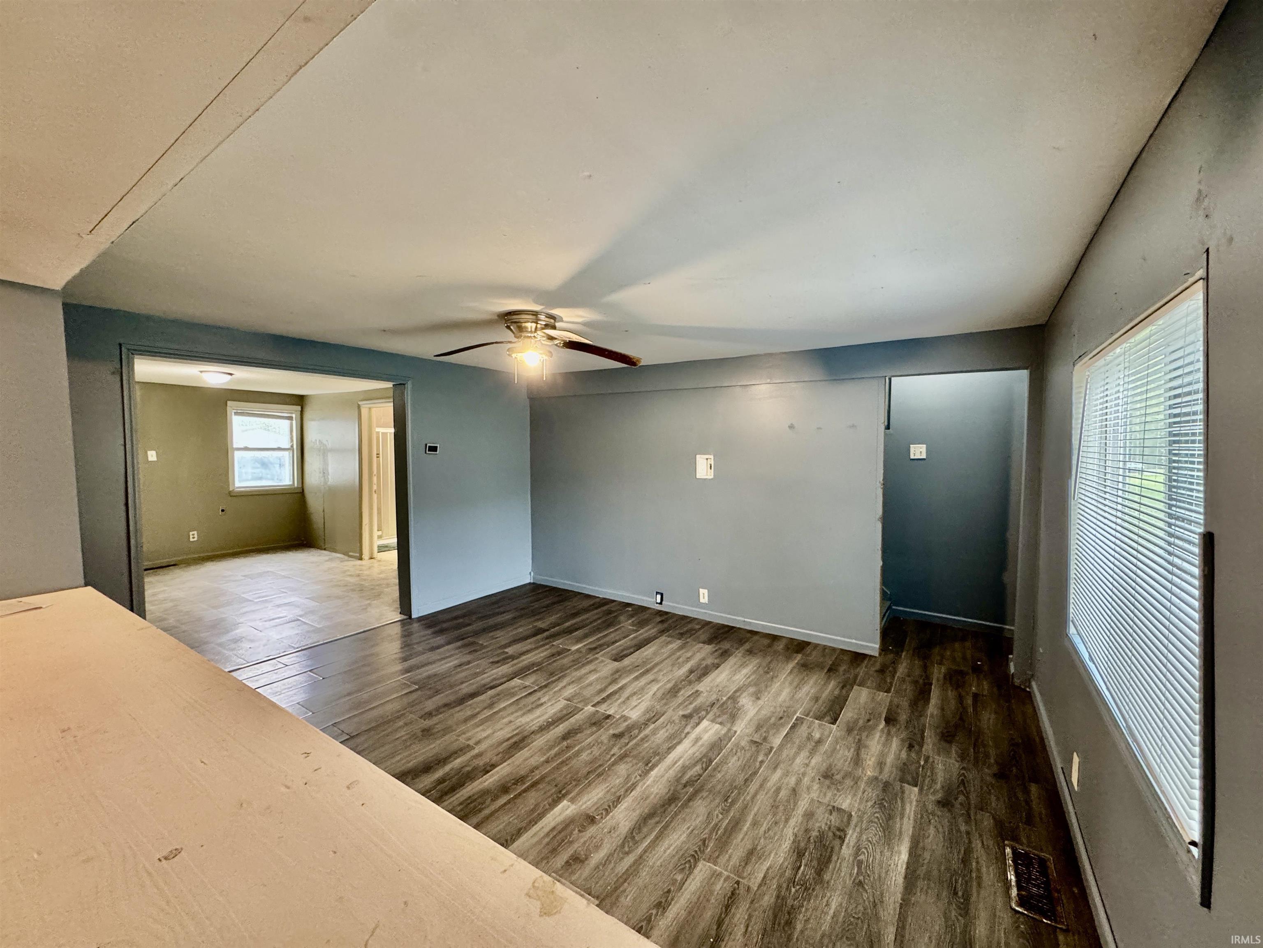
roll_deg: -0.6
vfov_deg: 85.7
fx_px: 511
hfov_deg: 102.1
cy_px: 474
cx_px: 632
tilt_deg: -2.7
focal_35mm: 14
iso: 500
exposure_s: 1/60
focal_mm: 2.22
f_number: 2.2
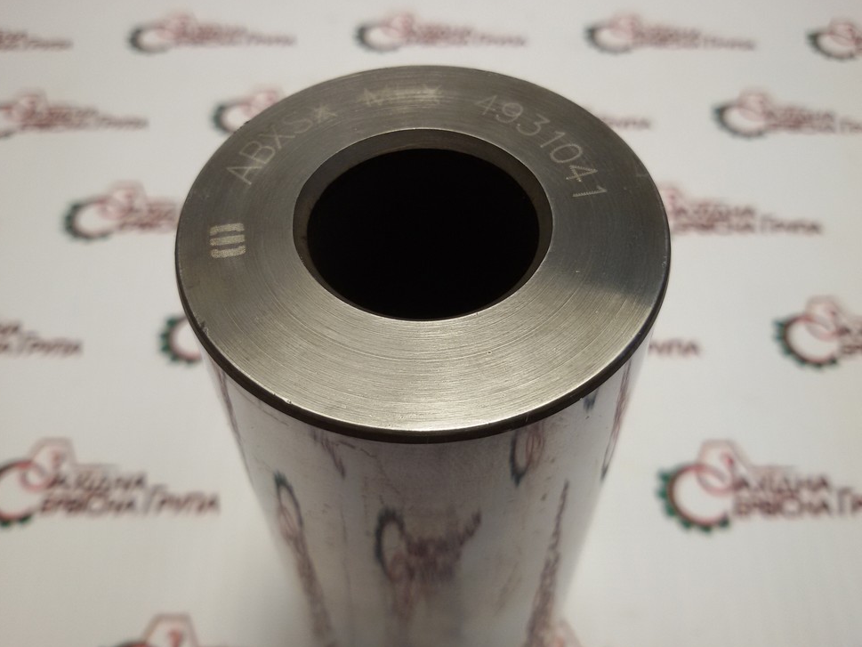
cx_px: 424
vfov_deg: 44.2
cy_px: 323
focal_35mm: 32
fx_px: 797
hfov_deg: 56.8
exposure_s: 1/100
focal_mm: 2.93
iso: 50
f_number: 2.4
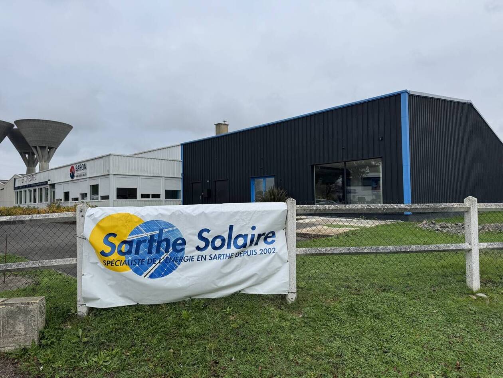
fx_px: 349
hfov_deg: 71.6
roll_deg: +0.6
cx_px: 252
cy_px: 189
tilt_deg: +2.4
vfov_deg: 56.8
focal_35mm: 24
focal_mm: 6.76
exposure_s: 1/1678
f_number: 1.78
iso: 80
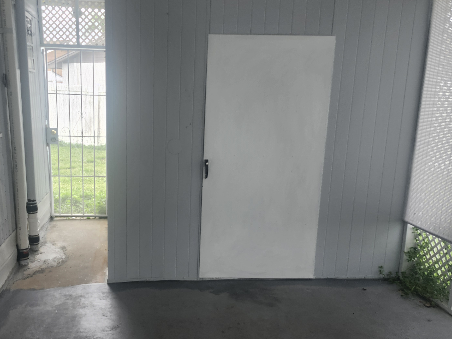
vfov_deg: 42.9
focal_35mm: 33
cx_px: 167
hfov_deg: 54.7
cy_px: 185
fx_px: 431
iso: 32
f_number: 1.8
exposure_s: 1/180
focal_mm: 5.54
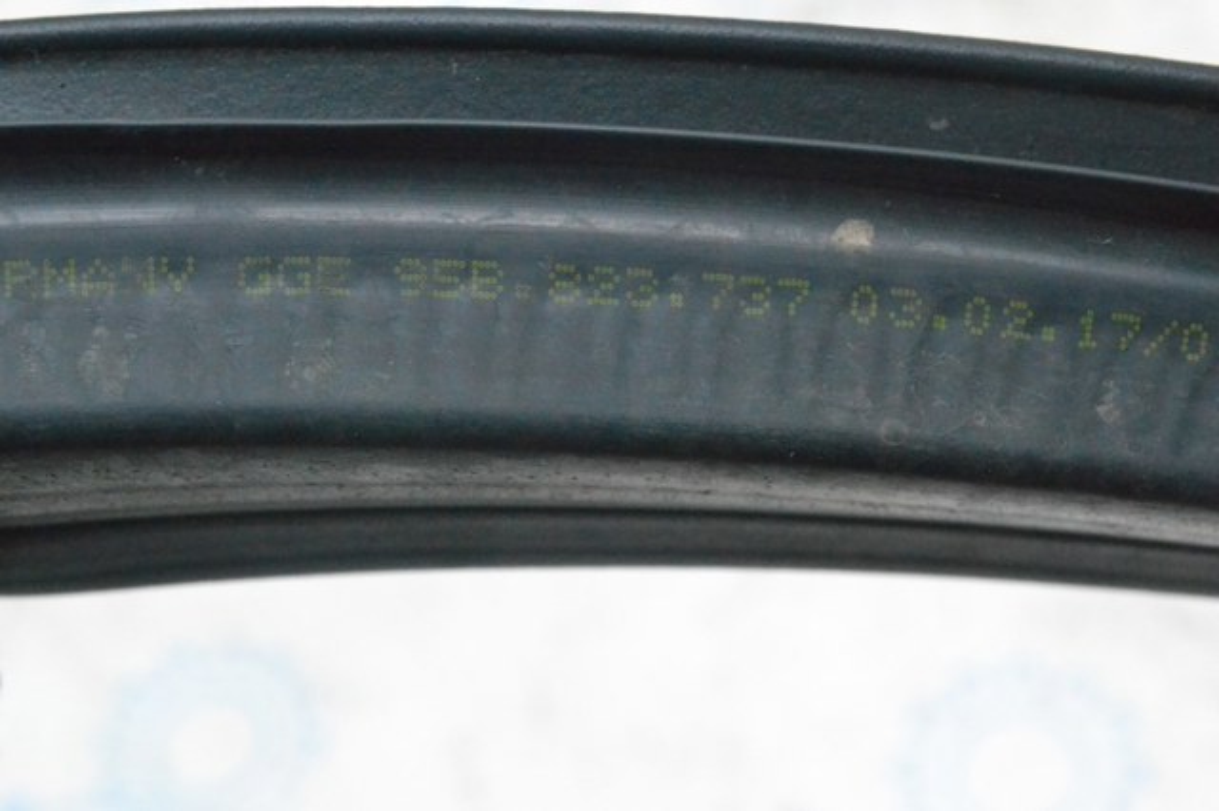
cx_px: 610
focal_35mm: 82
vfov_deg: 16.5
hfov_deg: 24.6
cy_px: 406
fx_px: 2792
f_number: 10
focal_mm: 55
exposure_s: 1/160
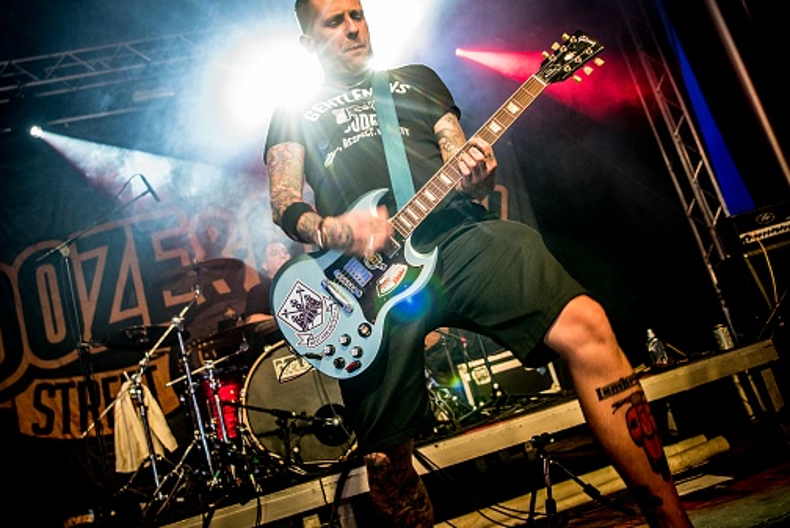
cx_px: 353
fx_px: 879
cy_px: 193
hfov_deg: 48.3
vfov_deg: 33.3
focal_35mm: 40
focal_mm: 28
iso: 1250
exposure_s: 1/100
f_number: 2.8
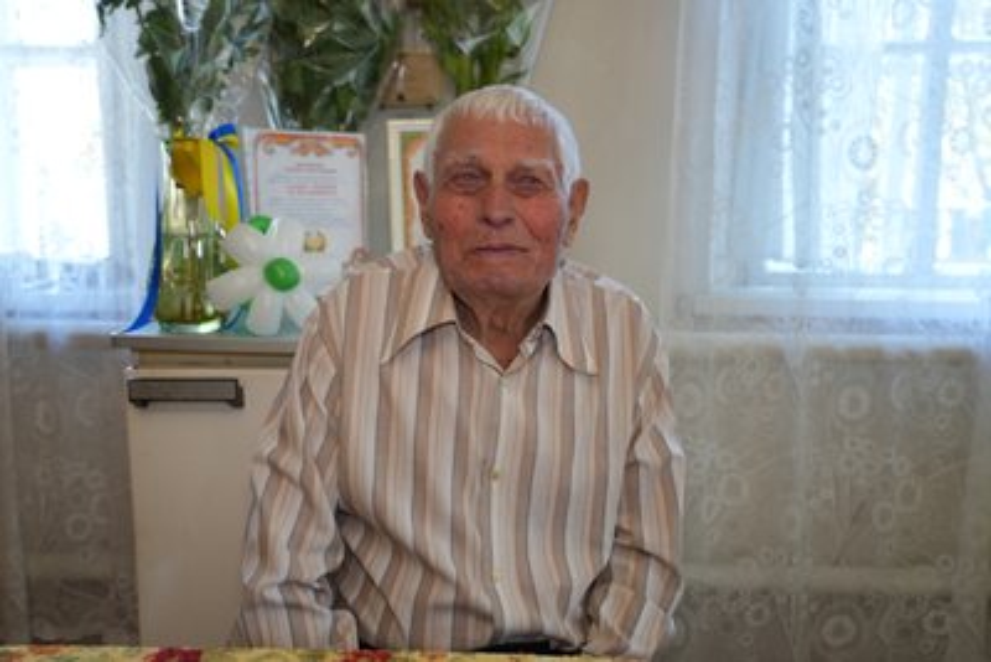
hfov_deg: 55.8
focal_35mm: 34
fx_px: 936
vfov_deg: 38.9
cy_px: 331
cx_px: 496
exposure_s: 1/30
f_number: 4
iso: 400
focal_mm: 34
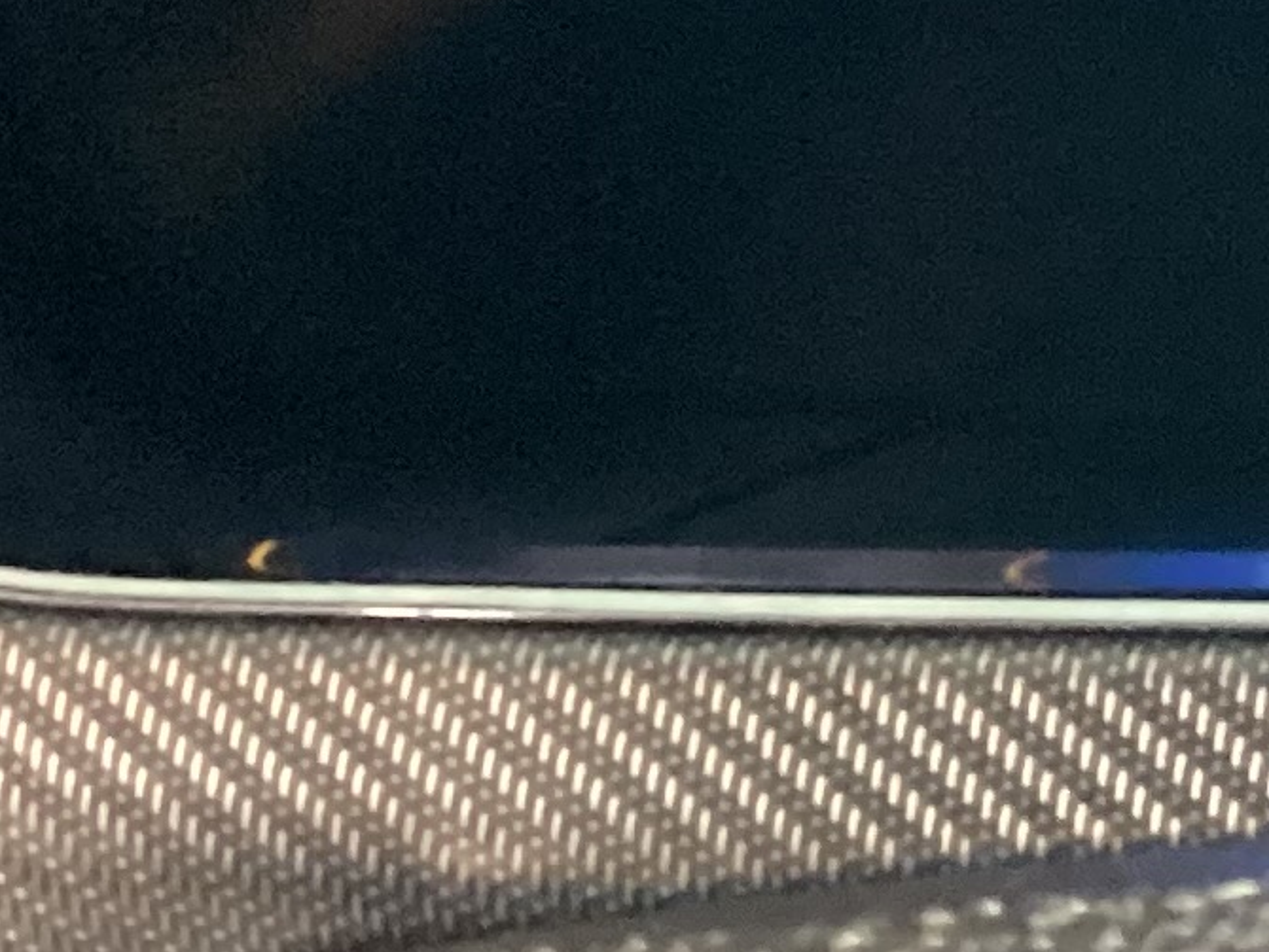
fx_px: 5538
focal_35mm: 151
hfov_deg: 11.7
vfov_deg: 9.5
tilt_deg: -22.3
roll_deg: +0.5
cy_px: -543
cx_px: 2574
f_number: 2.4
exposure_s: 1/25
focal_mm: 3.3
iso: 500
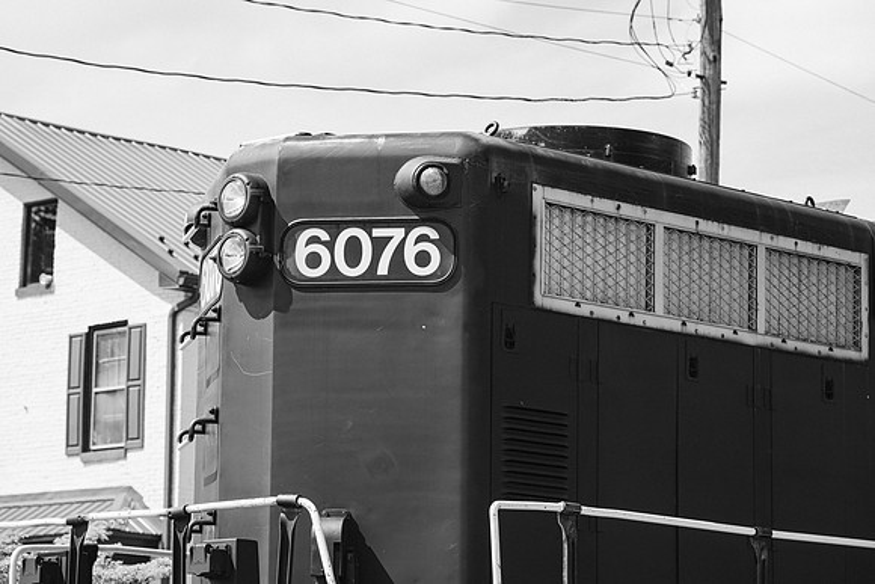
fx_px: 3126
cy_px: 292
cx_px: 438
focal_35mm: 129
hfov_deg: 15.9
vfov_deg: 10.7
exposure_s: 1/200
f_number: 8
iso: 125
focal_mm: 120
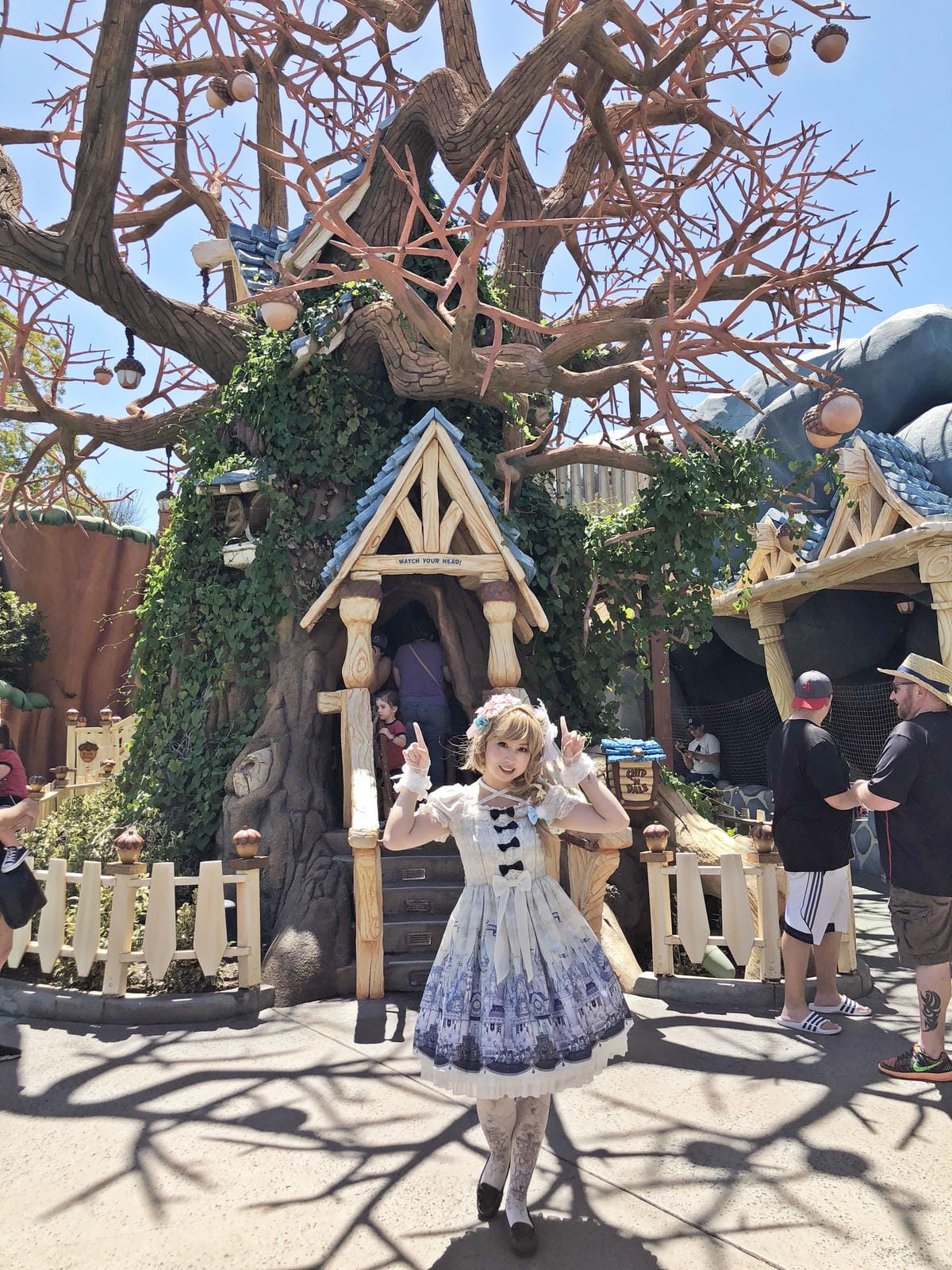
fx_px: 1027
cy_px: 635
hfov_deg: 49.7
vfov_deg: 63.4
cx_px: 476
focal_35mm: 28
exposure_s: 1/889
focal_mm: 3.99
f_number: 1.8
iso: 20
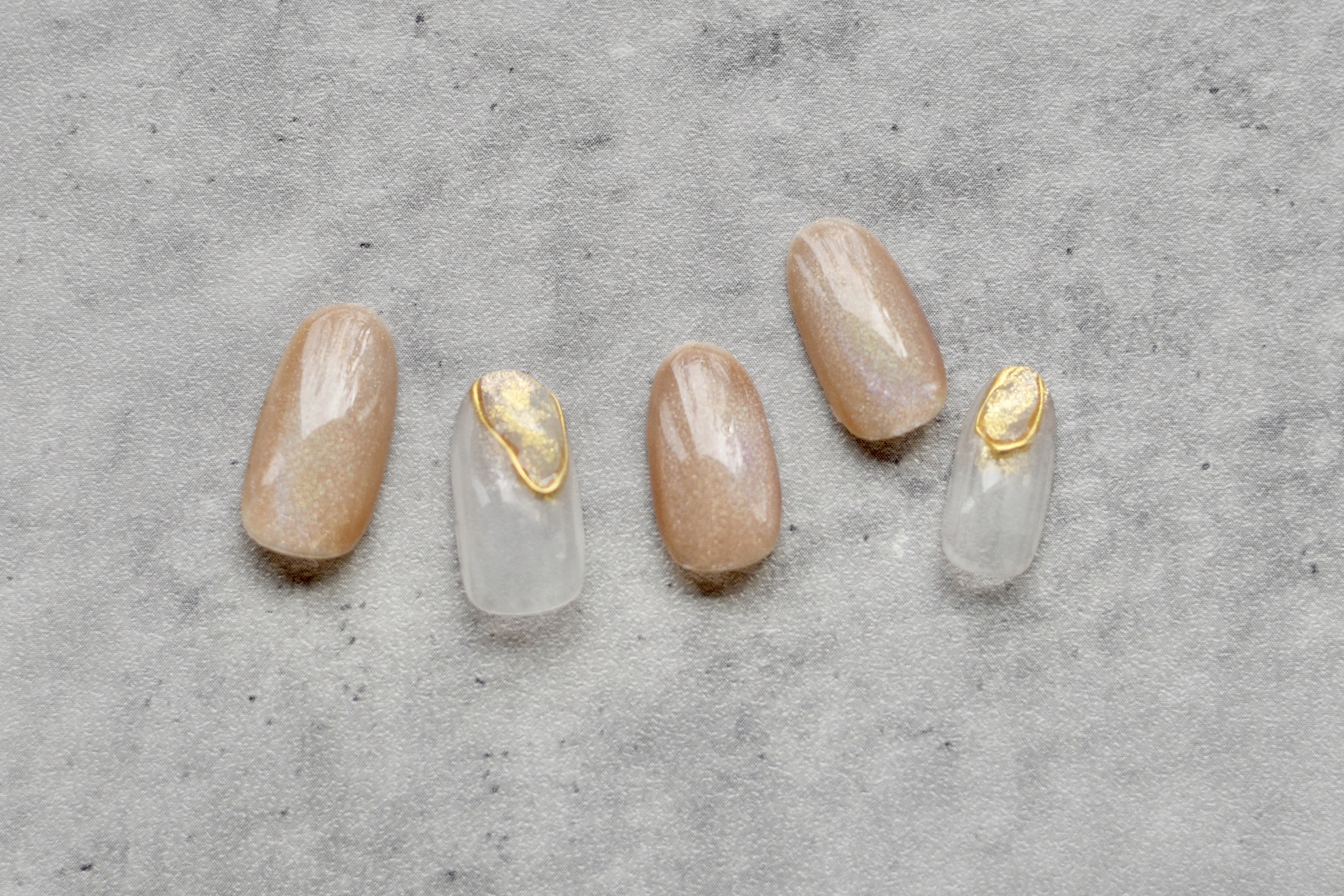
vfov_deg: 18.2
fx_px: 2800
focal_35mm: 75
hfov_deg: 27.0
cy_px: 448
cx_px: 672
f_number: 2.8
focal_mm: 50
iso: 500
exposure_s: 1/2000
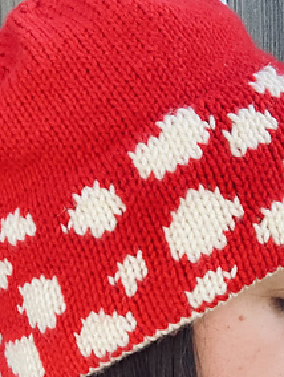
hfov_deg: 20.4
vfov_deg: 25.8
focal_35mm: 72
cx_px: 92
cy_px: 362
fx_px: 785
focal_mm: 2.87
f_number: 2.2
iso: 20
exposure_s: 1/267
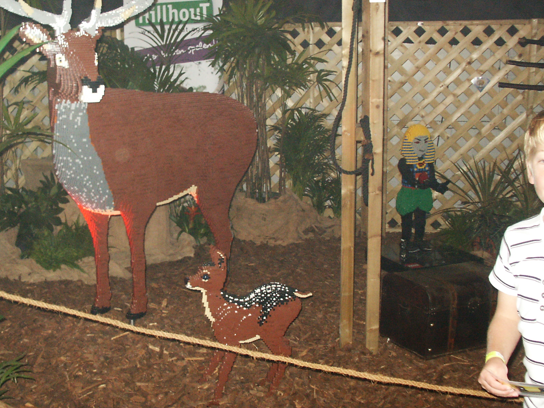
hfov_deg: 38.6
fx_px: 770
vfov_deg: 29.6
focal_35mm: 49
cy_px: 165
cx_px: 194
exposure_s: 1/45
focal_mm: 7.18
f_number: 3
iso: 200
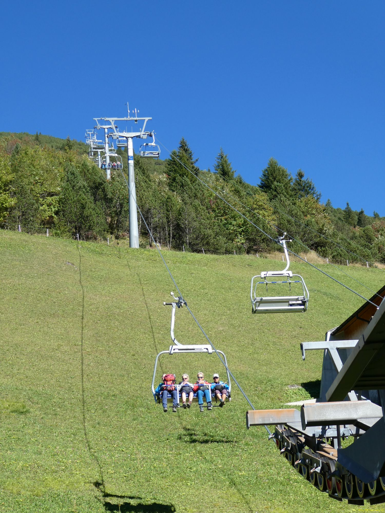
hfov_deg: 19.9
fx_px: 1097
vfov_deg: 26.3
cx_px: 192
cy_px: 256
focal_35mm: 74
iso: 80
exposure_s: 1/320
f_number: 4.6
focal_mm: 13.2
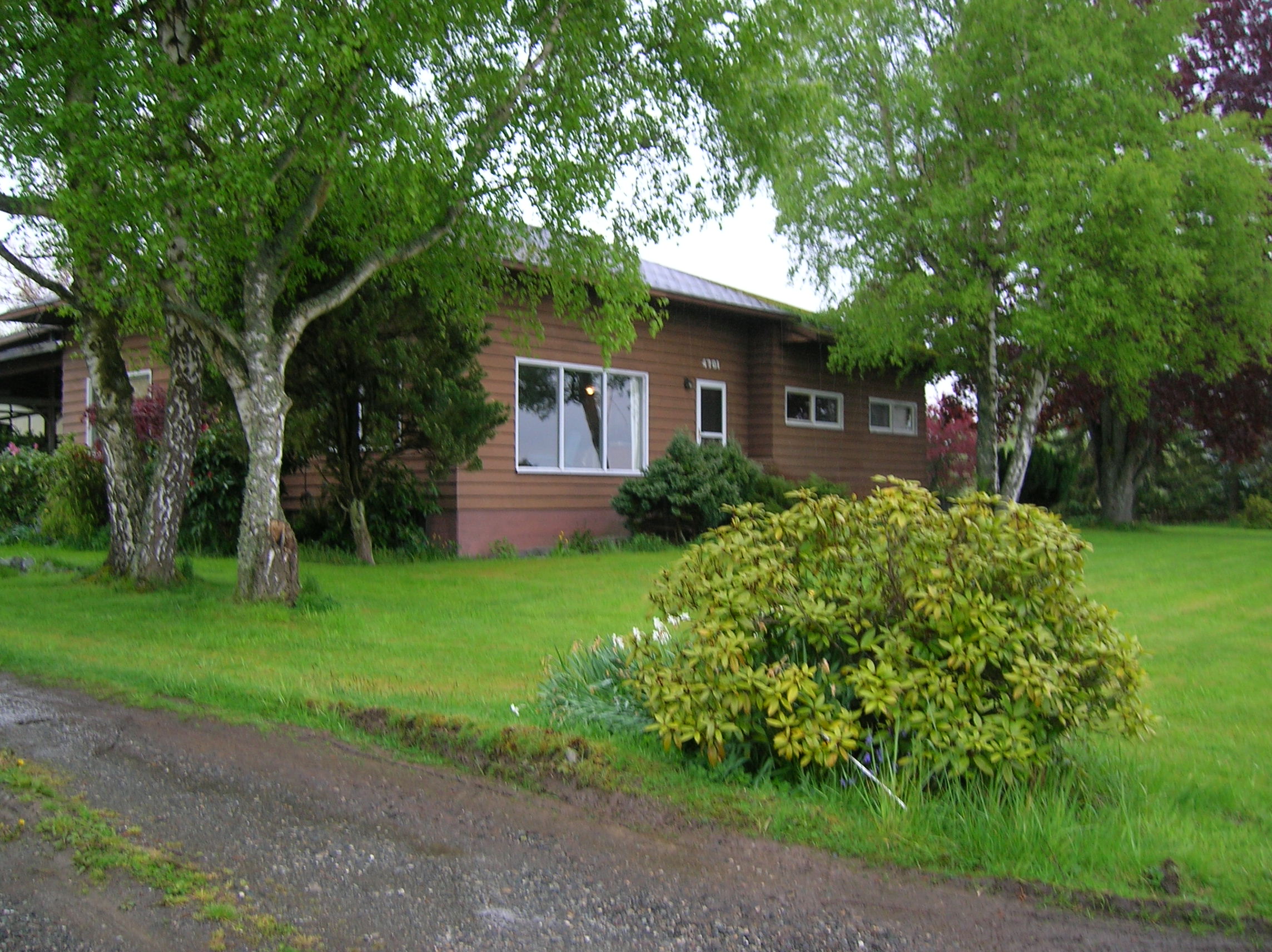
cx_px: 636
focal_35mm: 34
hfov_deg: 54.0
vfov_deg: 41.7
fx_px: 1248
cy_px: 476
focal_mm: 5.7
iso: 50
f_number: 2.9
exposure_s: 1/70.5
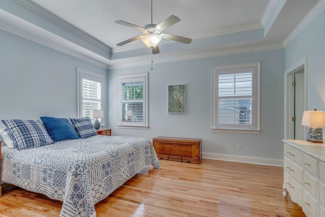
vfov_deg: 67.3
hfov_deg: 89.9
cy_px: 114
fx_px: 162
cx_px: 154
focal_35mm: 18
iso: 100
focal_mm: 17
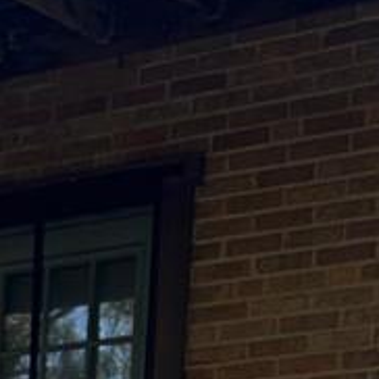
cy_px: 981
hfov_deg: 8.7
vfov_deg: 8.3
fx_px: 2341
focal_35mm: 189
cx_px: -432
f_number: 1.5
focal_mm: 5.7
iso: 40
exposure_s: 1/293
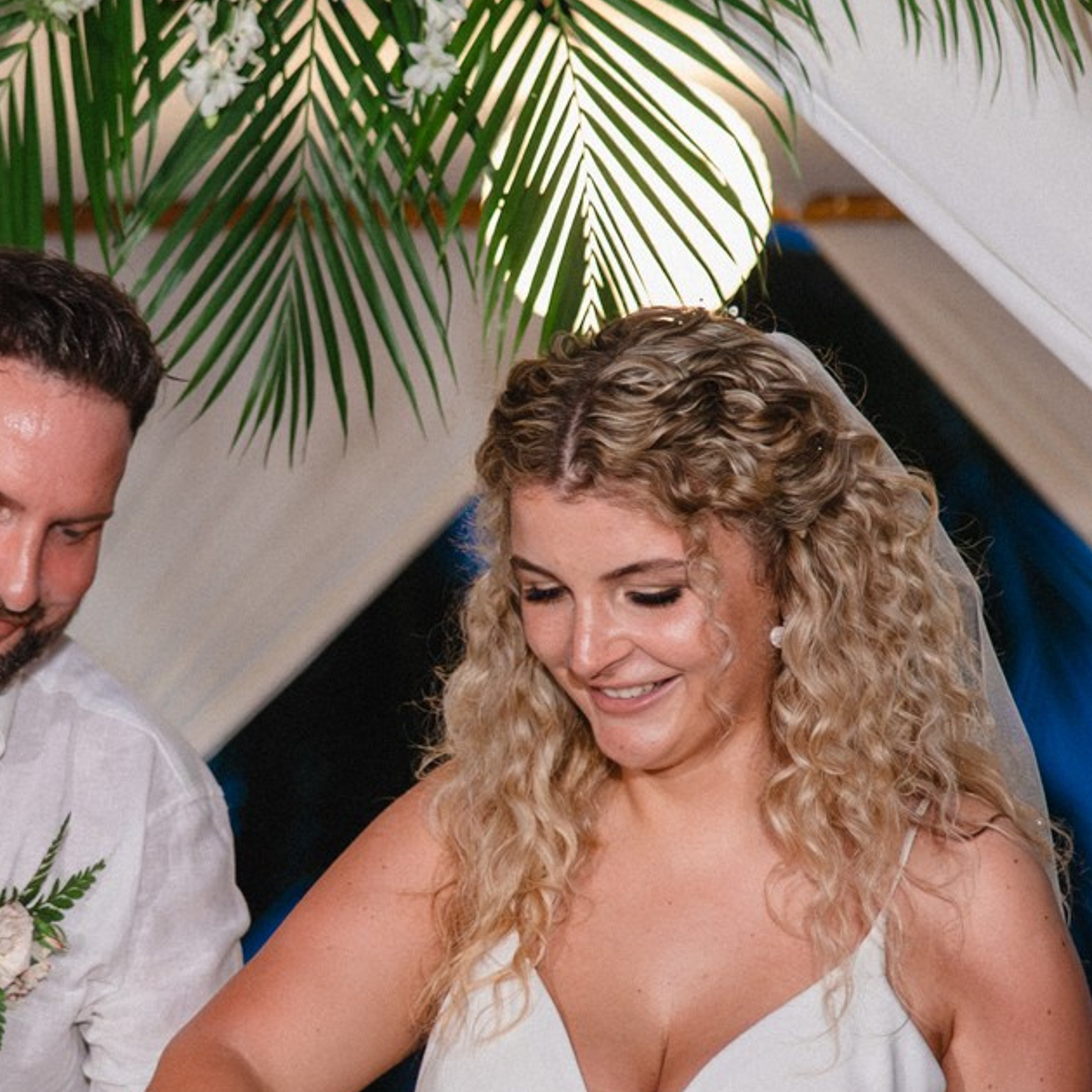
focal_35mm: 163
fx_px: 5818
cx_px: 198
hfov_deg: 10.7
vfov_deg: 10.7
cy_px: 640
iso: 6400
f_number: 2
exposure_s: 1/400
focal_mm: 50
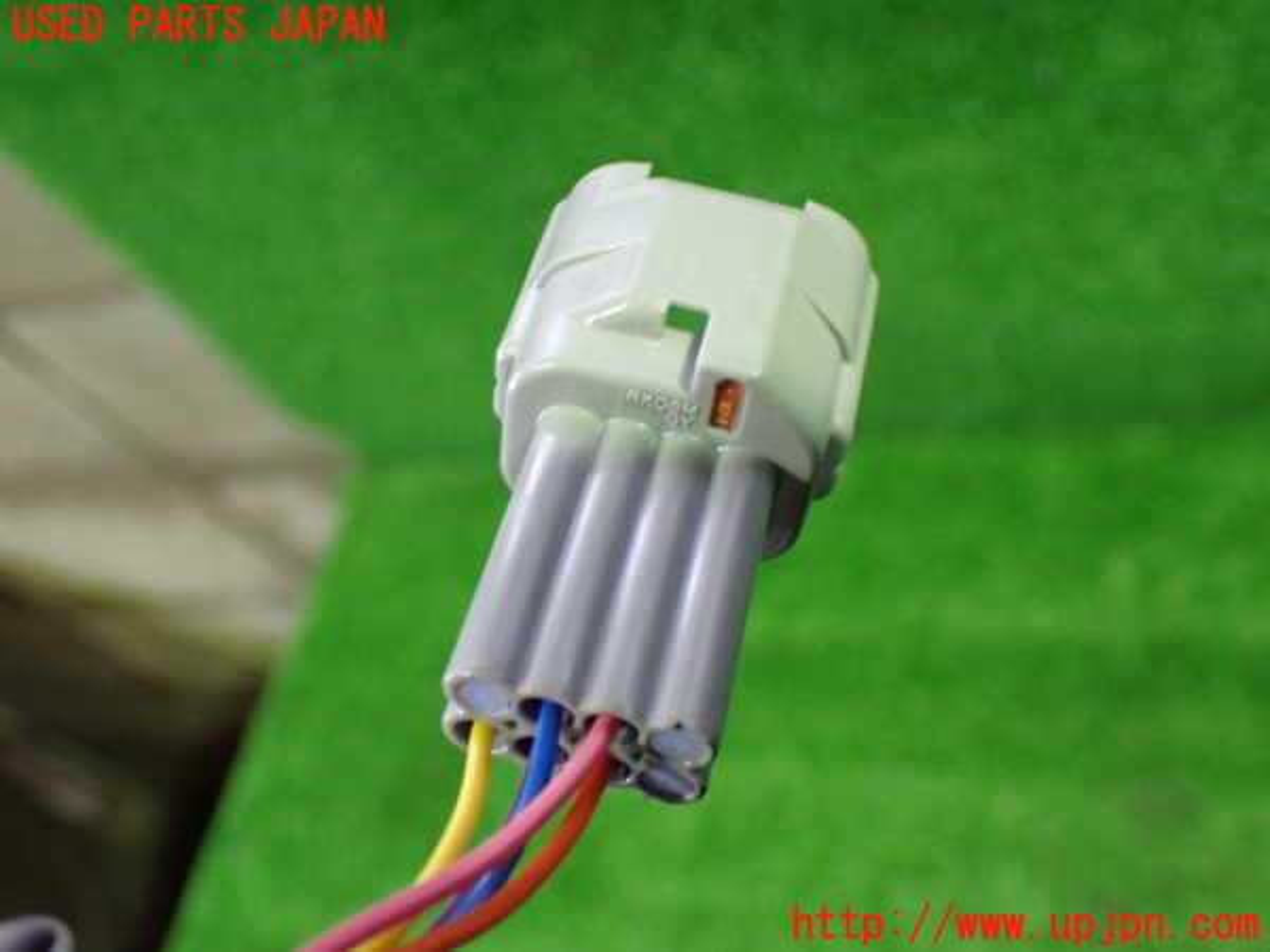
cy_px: 476
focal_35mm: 41
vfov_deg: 35.1
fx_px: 1504
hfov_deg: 45.8
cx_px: 635
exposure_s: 1/40
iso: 1000
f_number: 2.8
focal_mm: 7.31
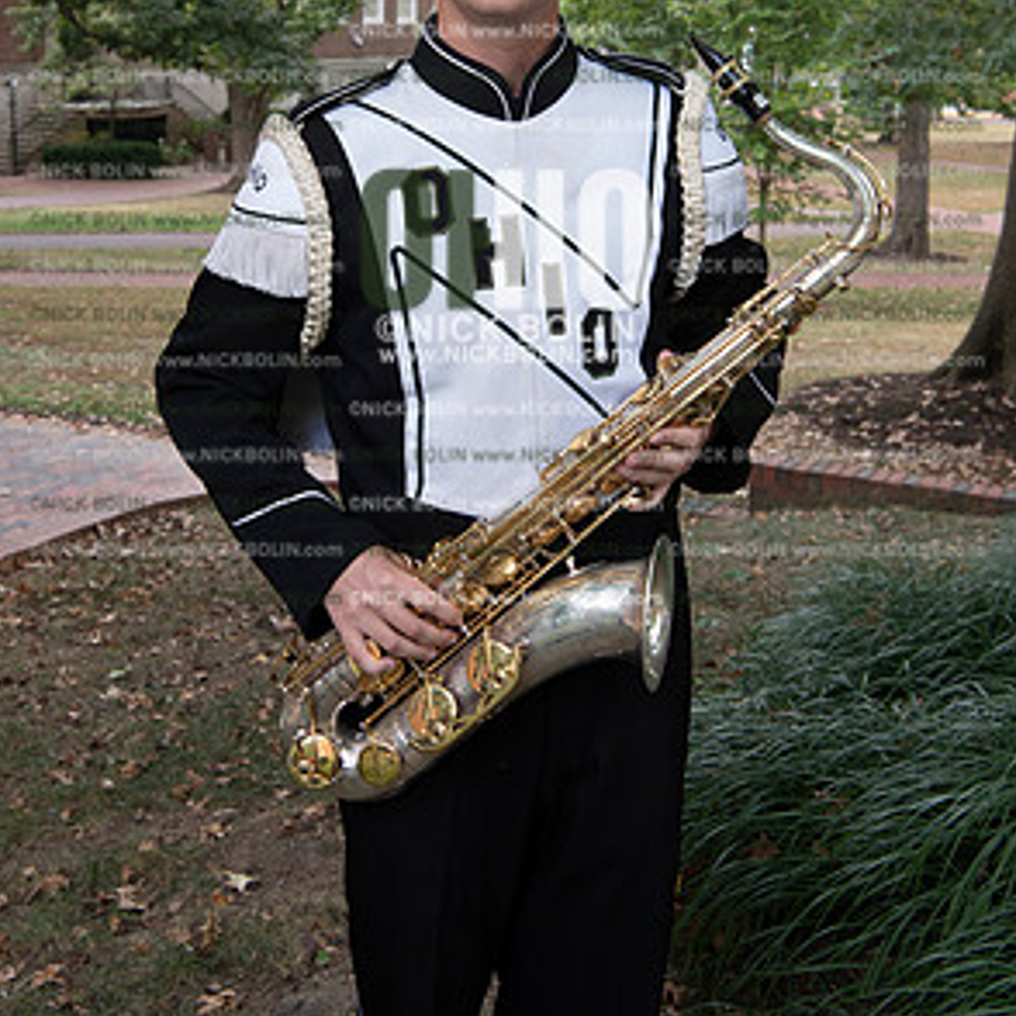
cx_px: 505
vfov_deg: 32.2
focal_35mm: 52
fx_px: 1727
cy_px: 266
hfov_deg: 32.8
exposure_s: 1/100
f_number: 8
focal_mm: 40
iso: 800
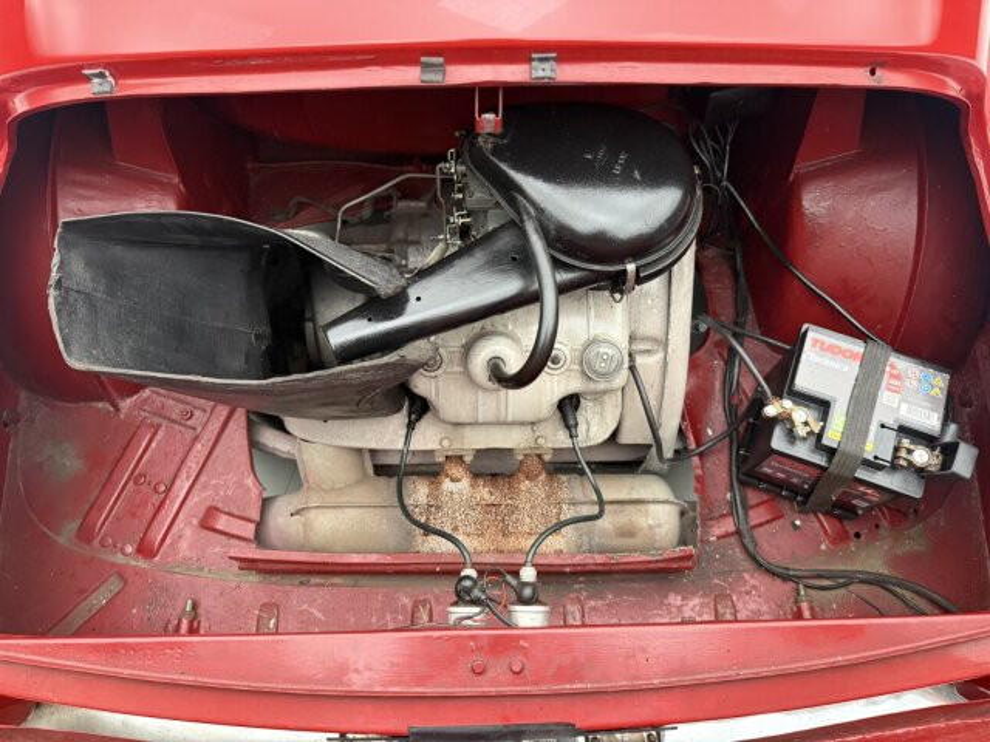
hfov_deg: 71.6
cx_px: 495
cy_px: 371
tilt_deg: -65.7
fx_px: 686
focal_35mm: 24
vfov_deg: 56.8
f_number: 1.78
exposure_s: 1/60
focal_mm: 6.76
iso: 400
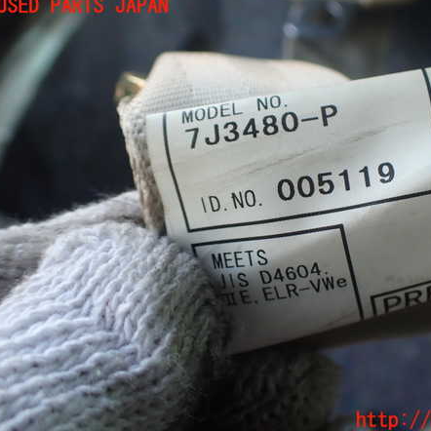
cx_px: 284
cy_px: 214
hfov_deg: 45.4
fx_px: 507
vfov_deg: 46.0
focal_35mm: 36
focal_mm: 5.4
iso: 200
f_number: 2.3
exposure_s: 1/125
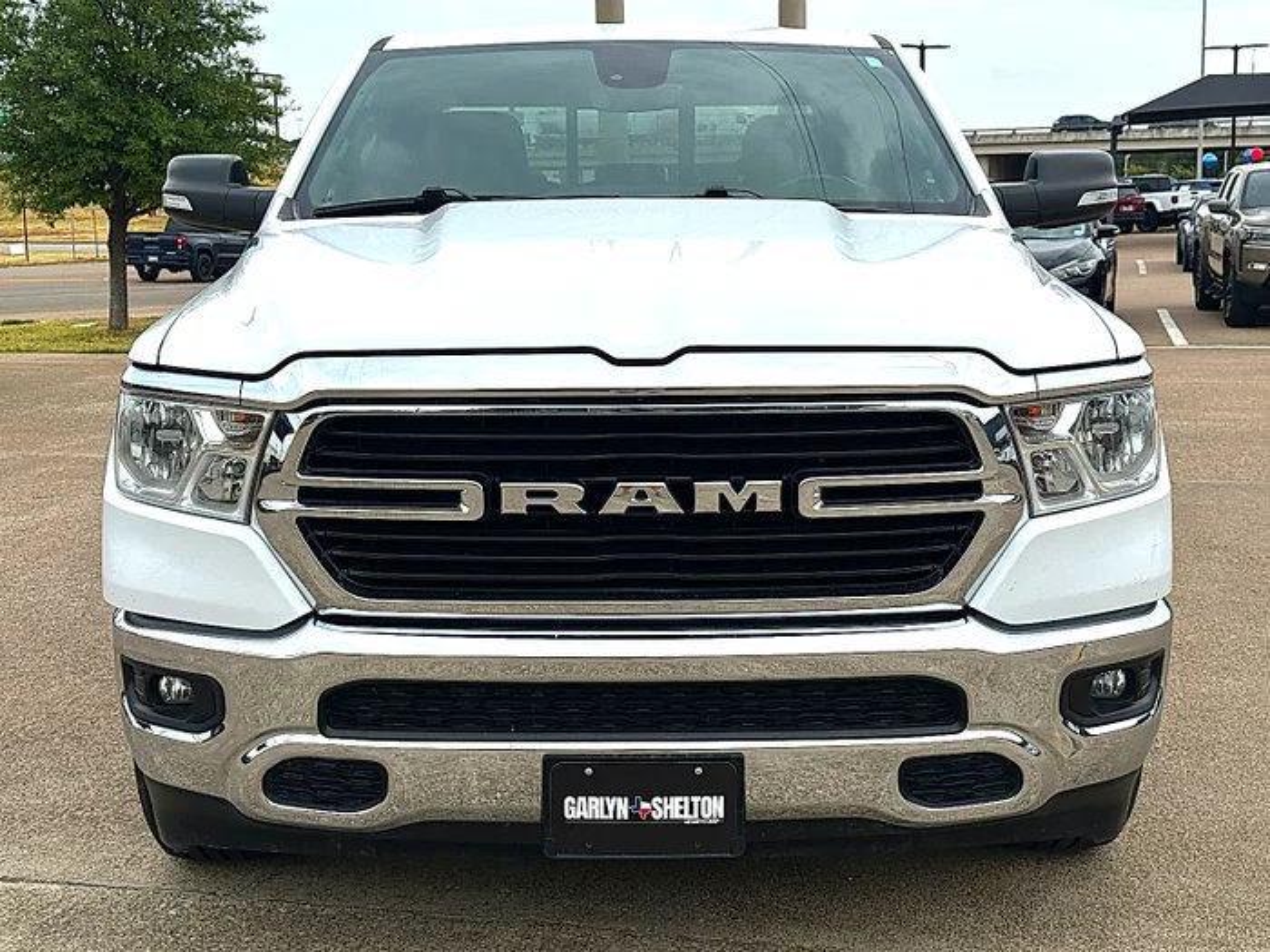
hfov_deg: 39.7
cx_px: 635
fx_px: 1761
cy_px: 476
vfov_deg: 30.3
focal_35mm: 48
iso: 64
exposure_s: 1/2809
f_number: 1.78
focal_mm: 6.86
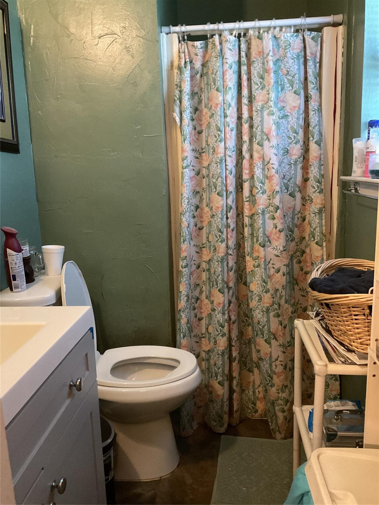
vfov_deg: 61.7
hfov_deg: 48.2
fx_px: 423
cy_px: 252
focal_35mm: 29
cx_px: 190
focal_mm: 3
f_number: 1.8
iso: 500
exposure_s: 1/30
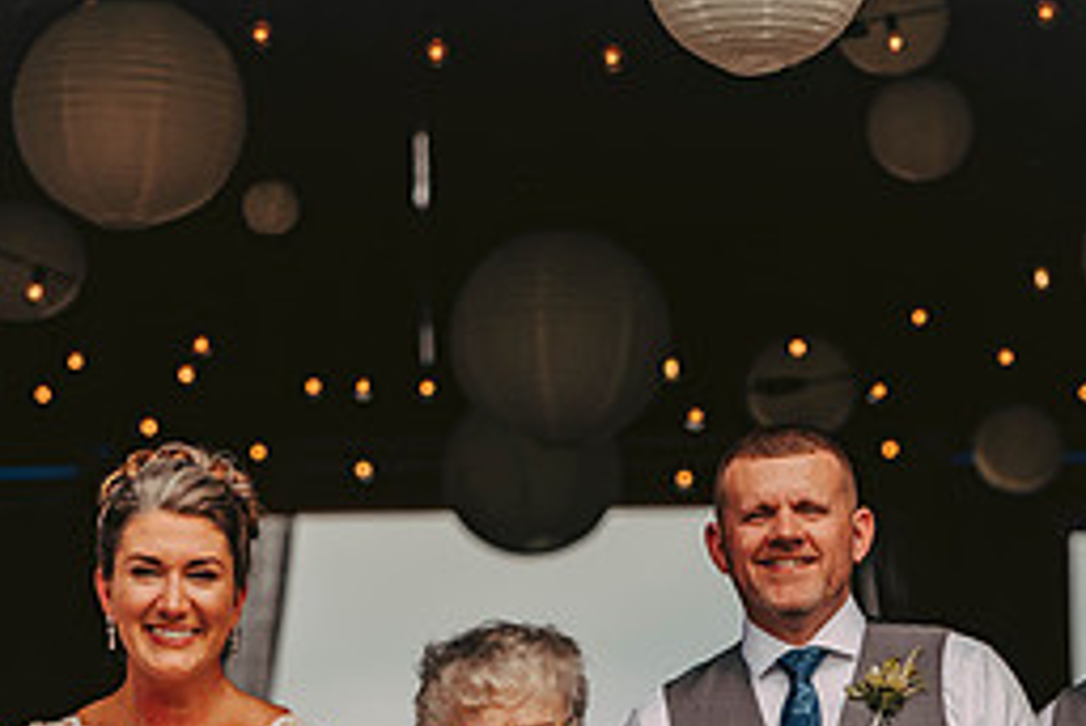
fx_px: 8904
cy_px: 817
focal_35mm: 295
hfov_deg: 7.0
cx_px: 518
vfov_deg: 4.7
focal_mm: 130
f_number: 2.8
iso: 200
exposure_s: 1/3200
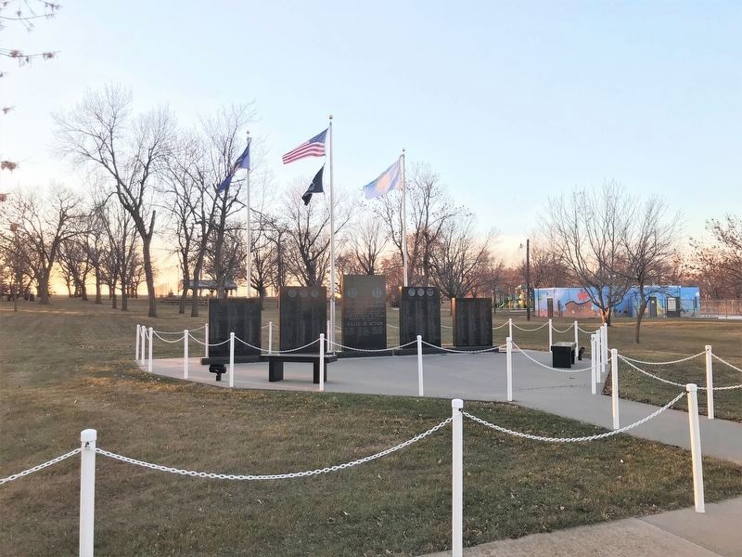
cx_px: 371
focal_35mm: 28
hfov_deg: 63.4
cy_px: 278
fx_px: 600
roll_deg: +0.1
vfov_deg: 49.7
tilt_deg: +2.2
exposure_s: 1/183
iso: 20
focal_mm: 3.99
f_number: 1.8
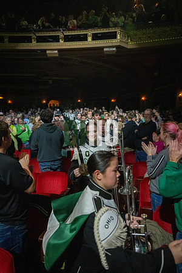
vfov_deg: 73.7
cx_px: 91
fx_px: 182
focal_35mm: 24
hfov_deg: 53.1
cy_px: 136
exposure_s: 1/500
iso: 12800
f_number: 2.8
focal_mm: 24
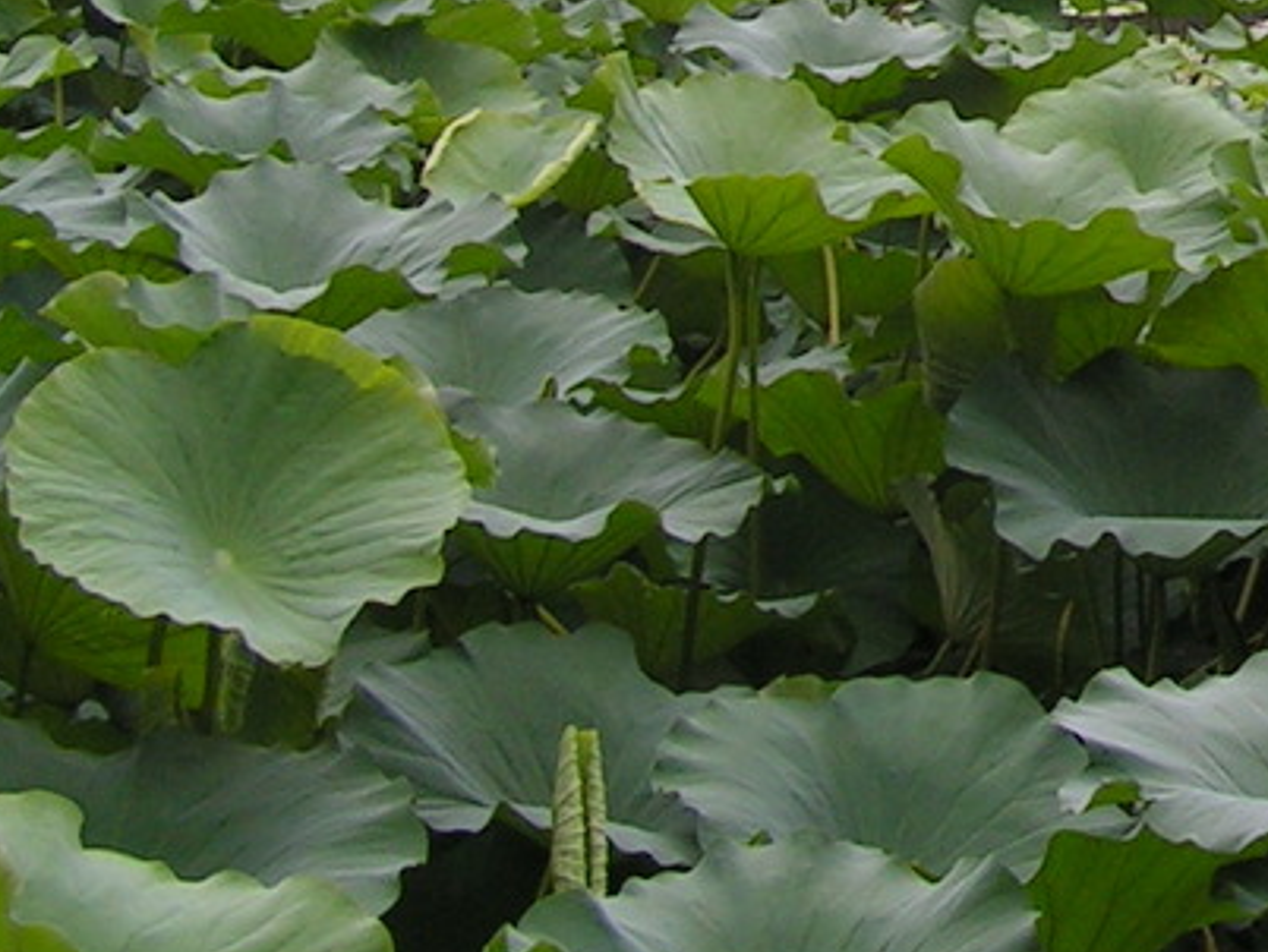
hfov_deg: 13.2
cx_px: 2249
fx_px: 4985
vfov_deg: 10.5
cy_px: -508
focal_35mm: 136
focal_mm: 6.3
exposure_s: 1/100
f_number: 5.6
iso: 50
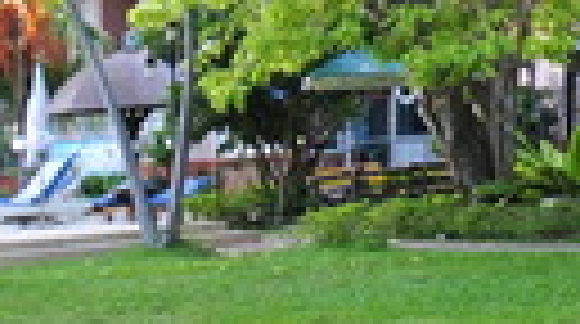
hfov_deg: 17.1
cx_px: -207
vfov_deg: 9.7
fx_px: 1796
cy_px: 610
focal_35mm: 117
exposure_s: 1/60
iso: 450
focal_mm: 12
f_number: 8
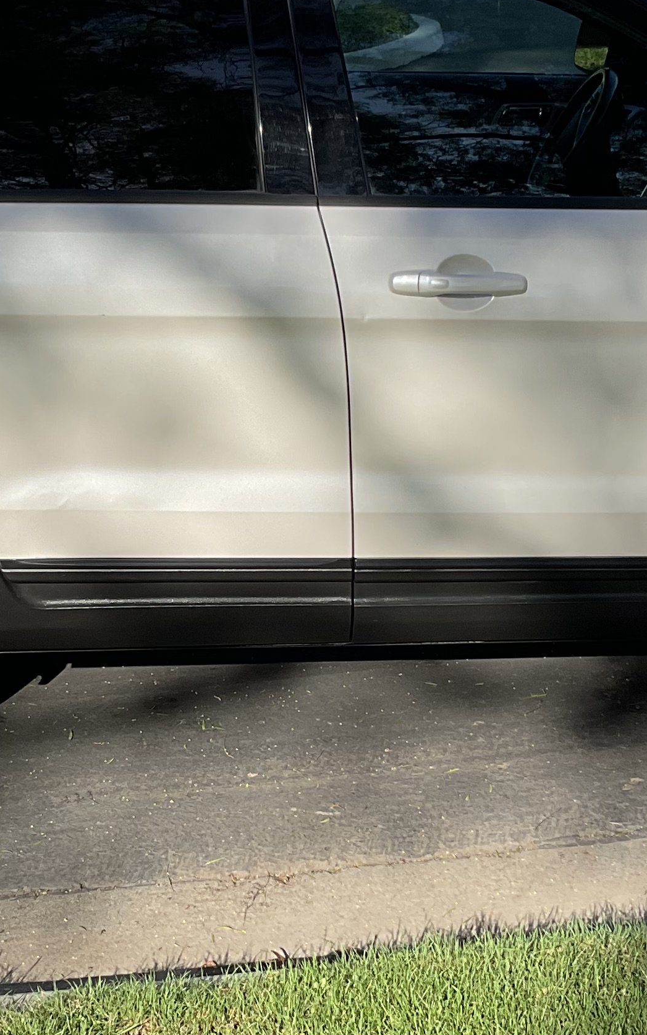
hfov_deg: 17.6
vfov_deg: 27.8
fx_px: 2088
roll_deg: +1.5
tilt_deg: -18.1
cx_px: 276
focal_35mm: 74
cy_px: 544
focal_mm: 3
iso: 16
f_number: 1.8
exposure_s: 1/1279
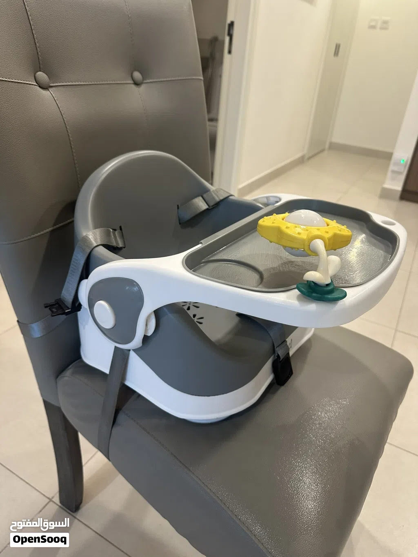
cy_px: 278
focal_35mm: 24
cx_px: 209
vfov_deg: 71.6
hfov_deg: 56.8
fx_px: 386
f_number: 1.78
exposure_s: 1/50
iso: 200
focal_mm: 6.86
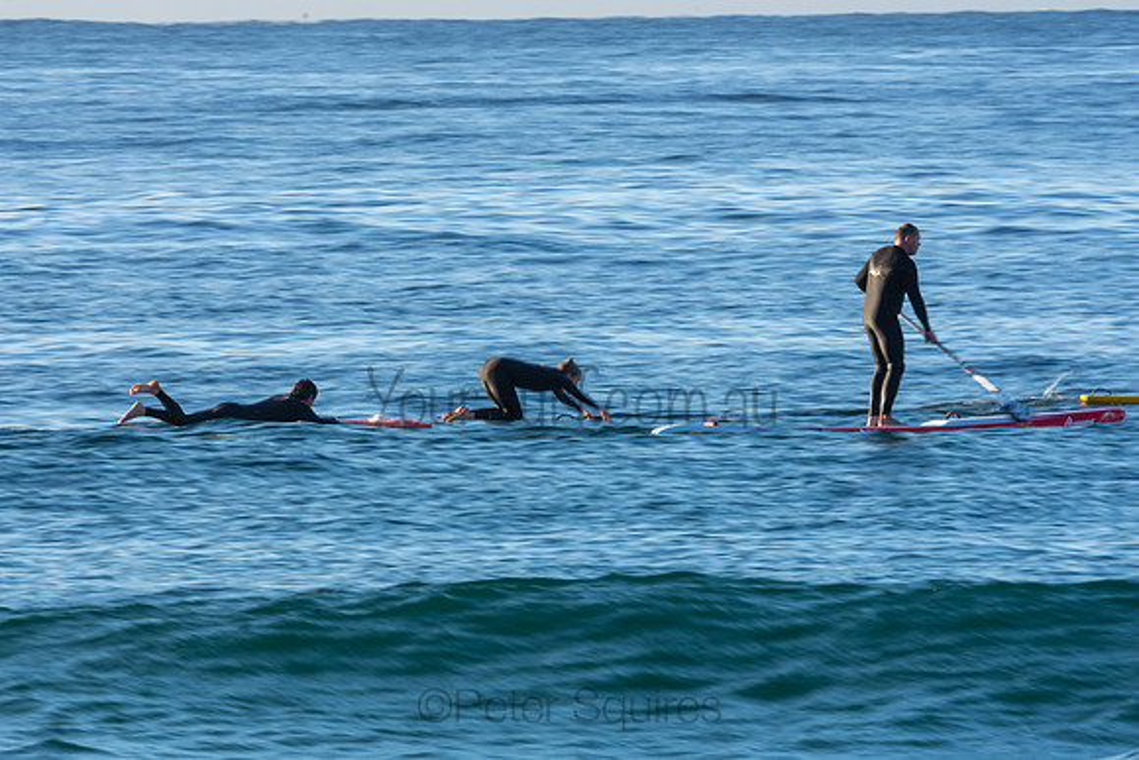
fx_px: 23734
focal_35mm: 750
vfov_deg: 1.8
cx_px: 570
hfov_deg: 2.7
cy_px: 380
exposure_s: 1/25
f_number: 20
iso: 100
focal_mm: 500
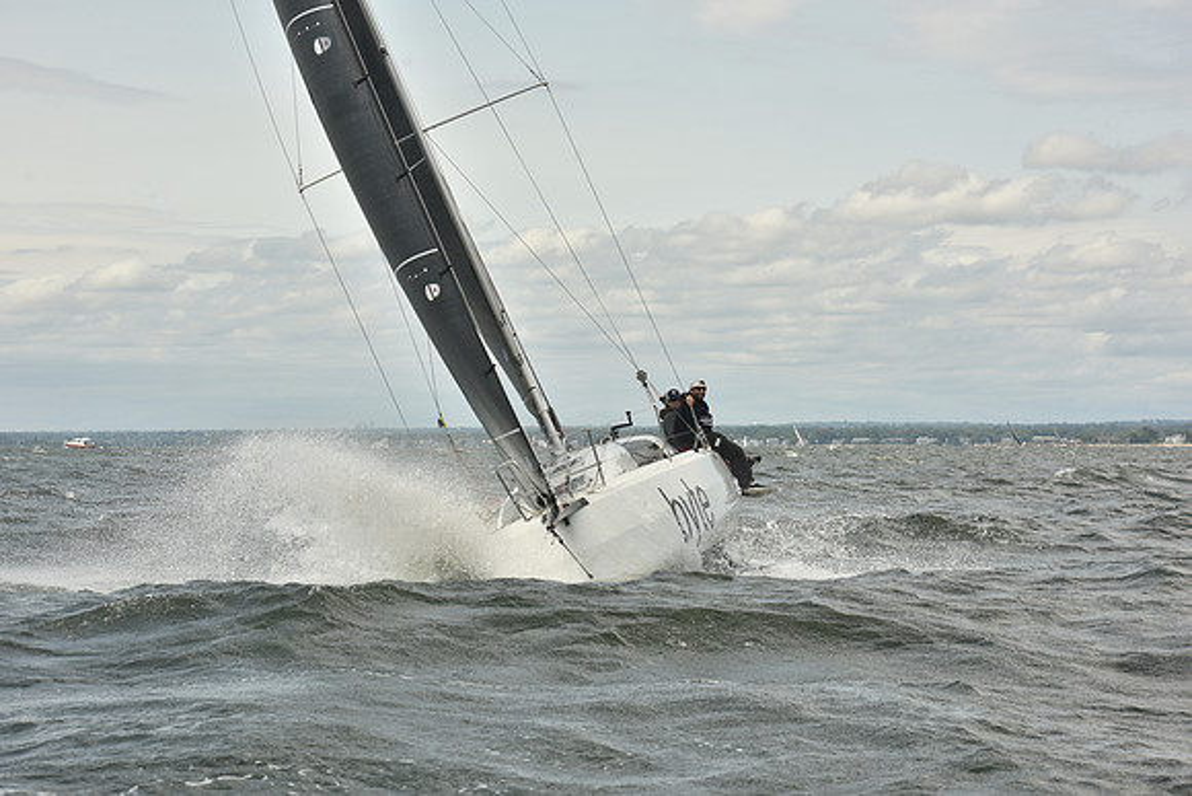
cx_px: 596
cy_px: 398
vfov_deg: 13.7
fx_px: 3312
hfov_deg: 20.4
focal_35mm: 100
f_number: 10
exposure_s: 1/800
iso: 250
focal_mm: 100
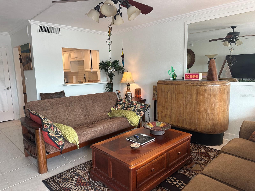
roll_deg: -0.7
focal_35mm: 24
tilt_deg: -8.1
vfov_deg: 56.8
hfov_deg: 71.6
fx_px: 177
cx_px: 128
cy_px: 96
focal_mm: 6.86
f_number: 1.78
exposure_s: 1/120
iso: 160
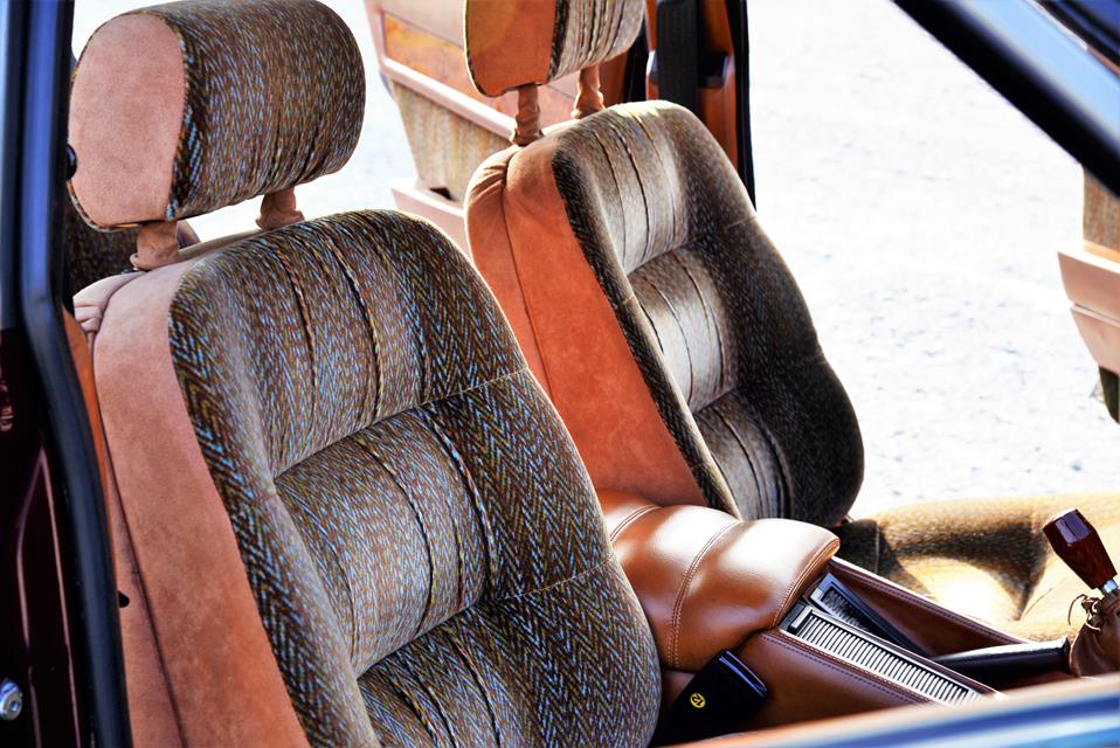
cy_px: 374
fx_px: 2428
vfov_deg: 17.5
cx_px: 560
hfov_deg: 26.0
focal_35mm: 78
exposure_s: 1/100
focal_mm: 78
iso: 200
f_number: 8
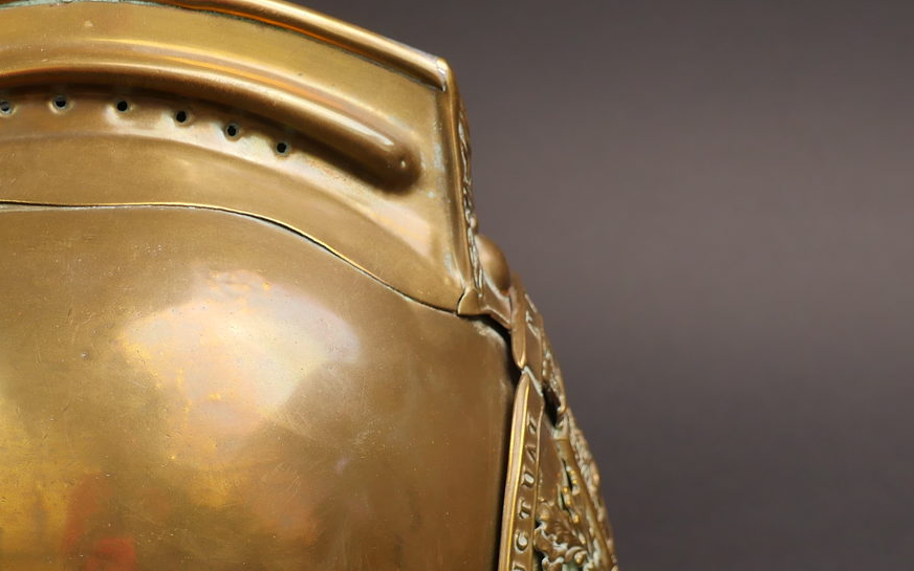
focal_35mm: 107
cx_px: 83
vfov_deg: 12.1
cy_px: 535
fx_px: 2665
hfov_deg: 19.1
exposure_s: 1/100
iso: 200
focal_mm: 22
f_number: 3.2
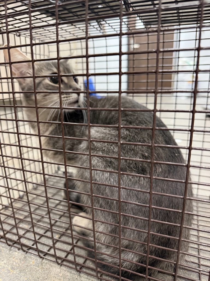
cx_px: 105
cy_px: 140
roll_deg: +1.0
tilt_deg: -15.7
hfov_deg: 56.8
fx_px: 194
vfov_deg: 71.6
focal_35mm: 24
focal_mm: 6.76
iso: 320
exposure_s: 1/60
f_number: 1.78
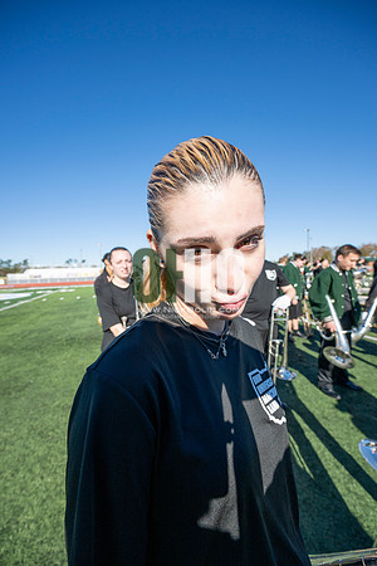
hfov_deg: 81.2
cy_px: 283
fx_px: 220
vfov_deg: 104.3
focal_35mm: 14
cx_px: 188
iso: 320
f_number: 5
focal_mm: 14
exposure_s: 1/2000
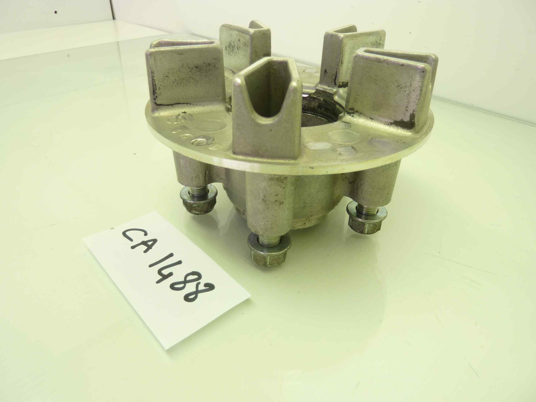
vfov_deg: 54.9
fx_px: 387
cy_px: 201
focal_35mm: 25
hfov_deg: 69.4
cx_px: 268
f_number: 3.3
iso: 80
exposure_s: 1/25
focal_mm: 4.1
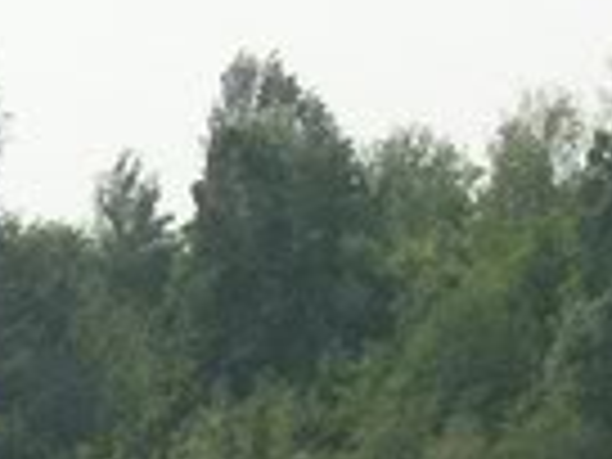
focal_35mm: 483
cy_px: 630
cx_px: -356
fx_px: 8539
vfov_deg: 3.1
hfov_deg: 4.1
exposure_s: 1/528
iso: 140
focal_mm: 13.5
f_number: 7.6
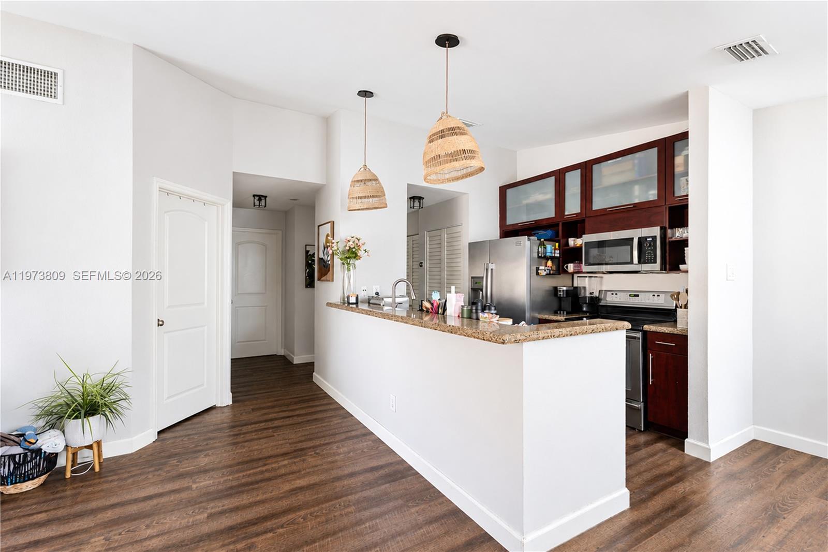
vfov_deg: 77.3
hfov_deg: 100.4
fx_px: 345
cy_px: 276
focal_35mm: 15
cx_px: 414
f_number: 4
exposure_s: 1/5
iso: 250
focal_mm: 10
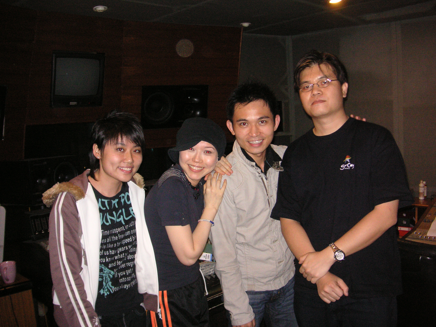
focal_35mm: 37
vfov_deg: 38.7
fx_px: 466
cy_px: 164
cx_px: 218
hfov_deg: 50.1
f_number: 2.8
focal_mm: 6.1
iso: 160
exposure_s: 1/45
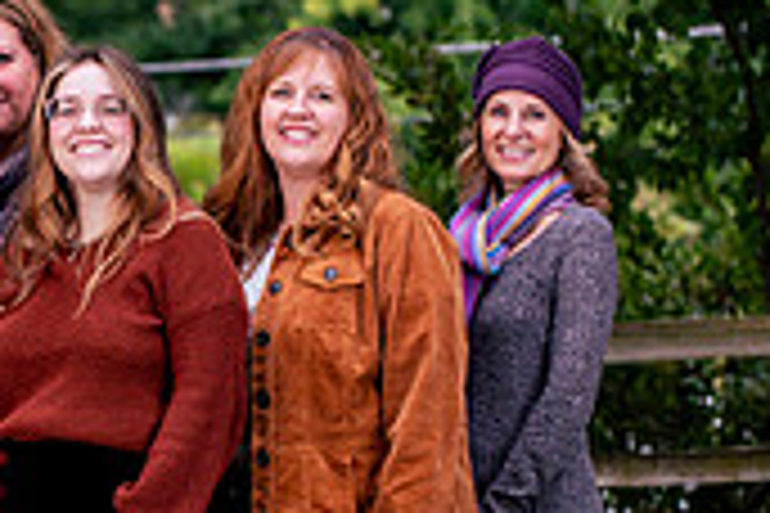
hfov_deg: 4.8
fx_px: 9068
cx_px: -279
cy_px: 380
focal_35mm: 424
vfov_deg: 3.2
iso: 200
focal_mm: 125
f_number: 5.6
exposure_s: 1/250
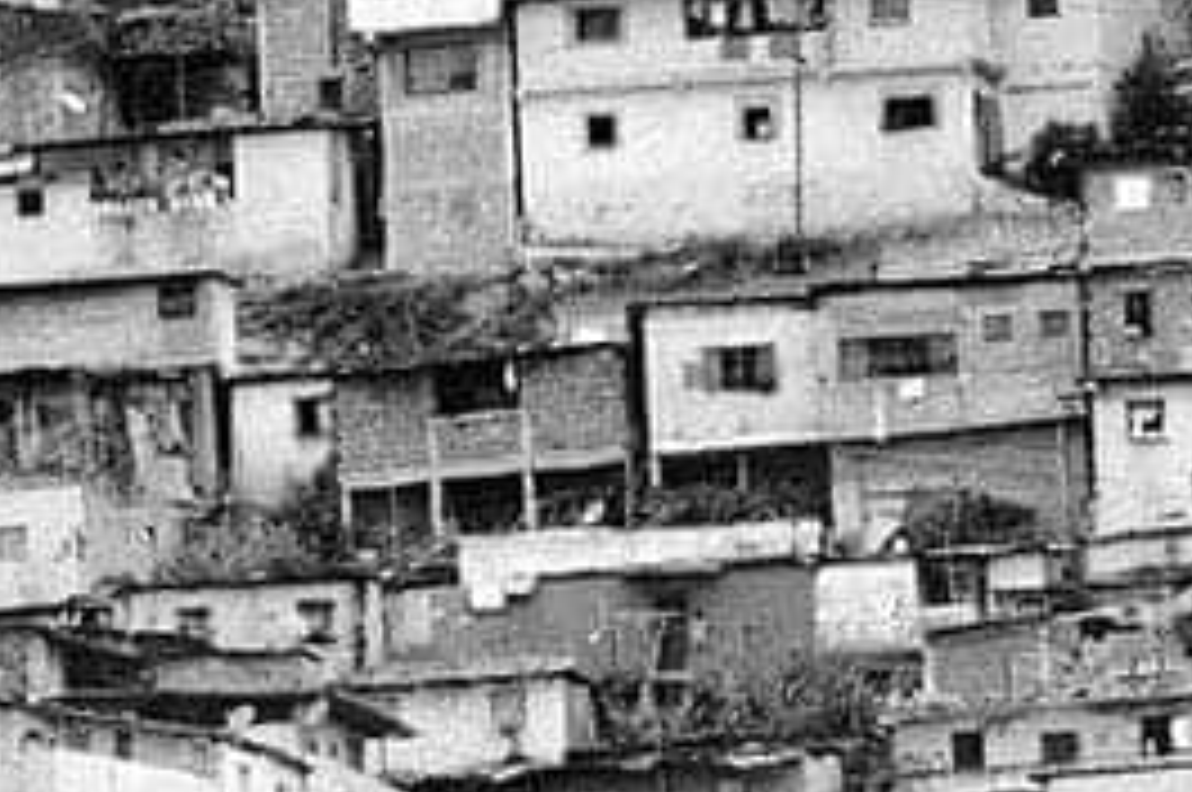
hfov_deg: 4.3
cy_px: 1274
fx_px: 15741
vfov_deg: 2.9
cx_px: 157
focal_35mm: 476
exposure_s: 1/1000
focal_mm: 105
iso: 2000
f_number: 13
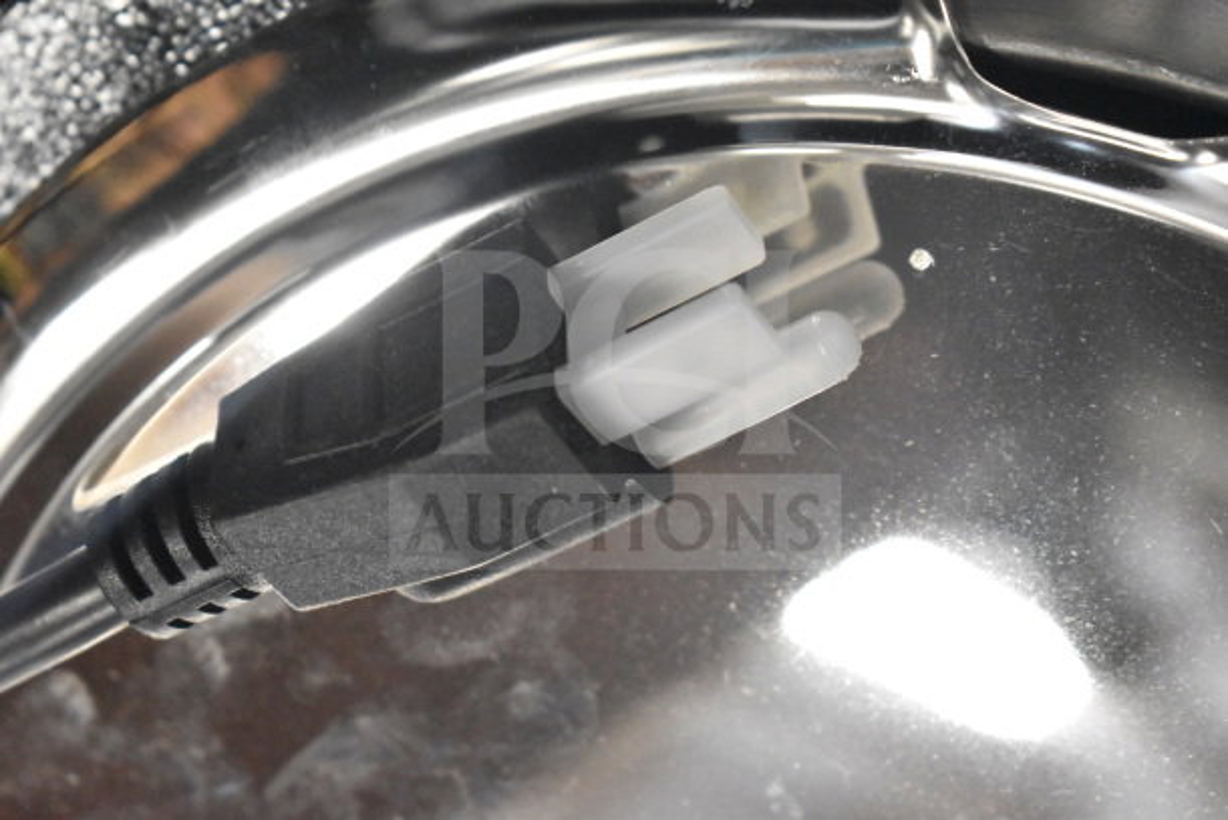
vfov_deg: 16.6
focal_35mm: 82
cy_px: 410
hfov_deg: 24.6
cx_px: 614
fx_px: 2815
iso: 12800
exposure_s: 1/100
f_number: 5.6
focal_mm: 55
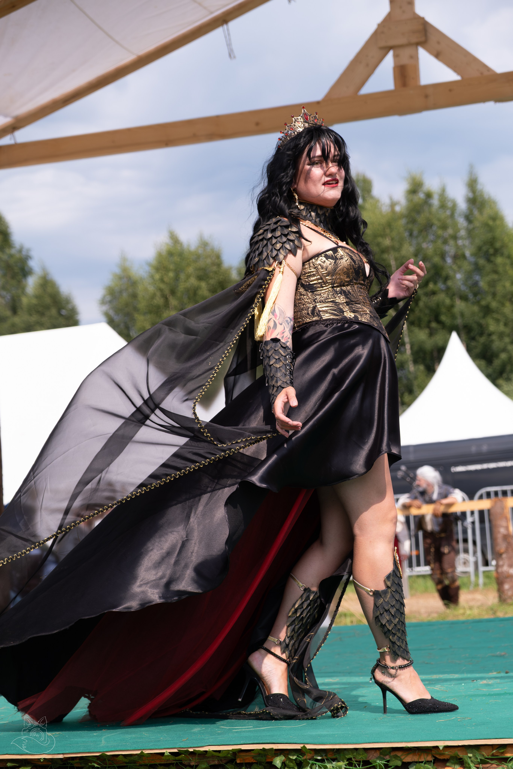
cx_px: 256
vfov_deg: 24.5
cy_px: 384
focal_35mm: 83
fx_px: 1774
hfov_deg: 16.5
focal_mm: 55
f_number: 4
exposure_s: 1/1250
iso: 160
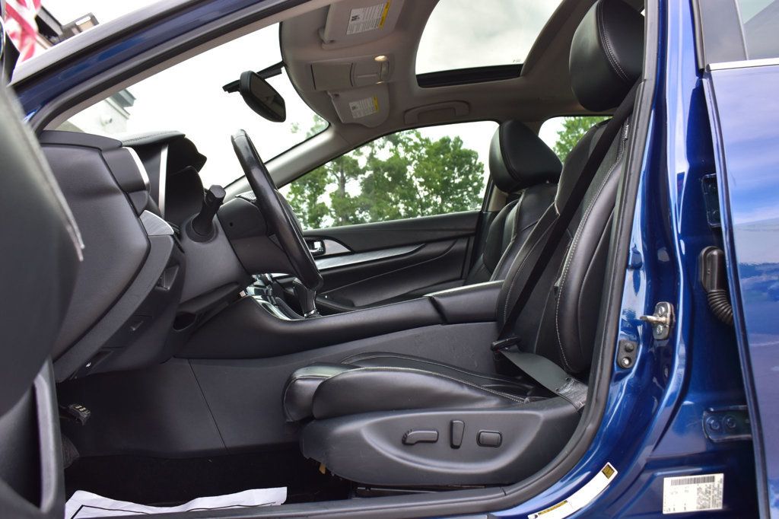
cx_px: 390
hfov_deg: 57.2
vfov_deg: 39.9
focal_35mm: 33
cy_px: 260
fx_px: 714
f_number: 7.1
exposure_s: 1/40
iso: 400
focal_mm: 22
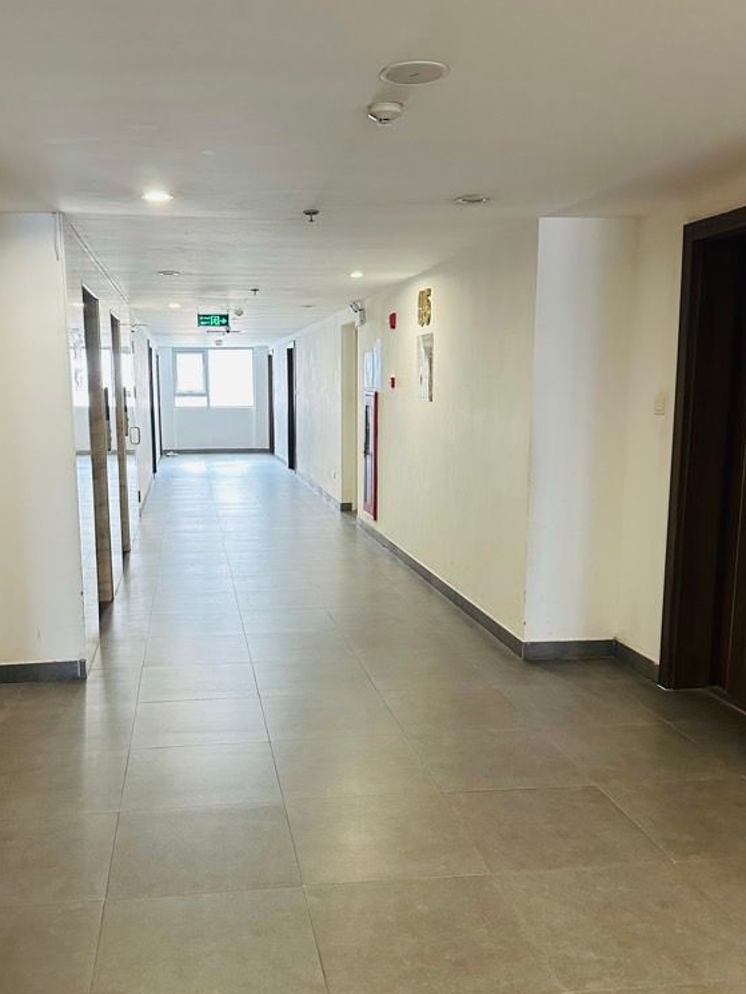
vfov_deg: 55.2
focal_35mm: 33
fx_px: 948
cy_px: 551
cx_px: 291
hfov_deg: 42.7
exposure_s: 1/60
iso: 400
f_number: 1.78
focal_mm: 6.86
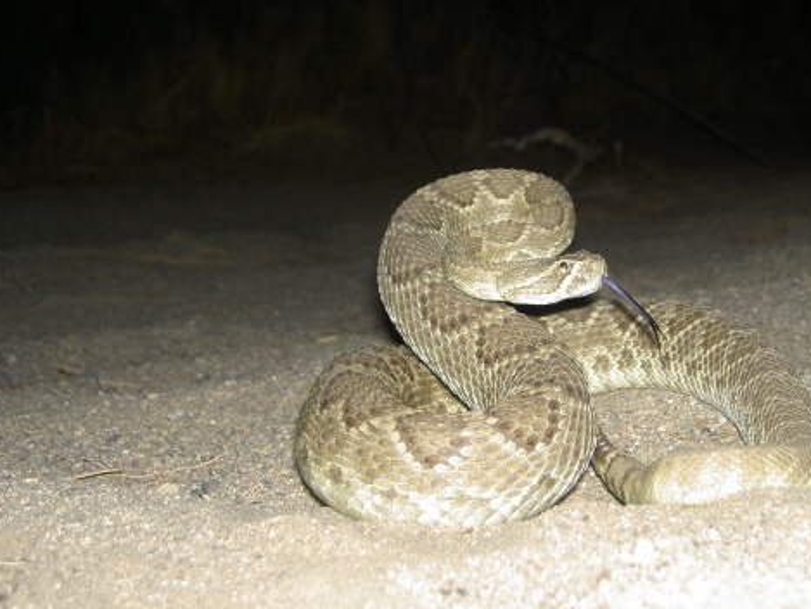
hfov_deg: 32.0
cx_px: 527
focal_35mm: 60
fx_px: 1406
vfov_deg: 24.4
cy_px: 346
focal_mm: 9
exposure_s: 1/60
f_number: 2.9
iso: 100
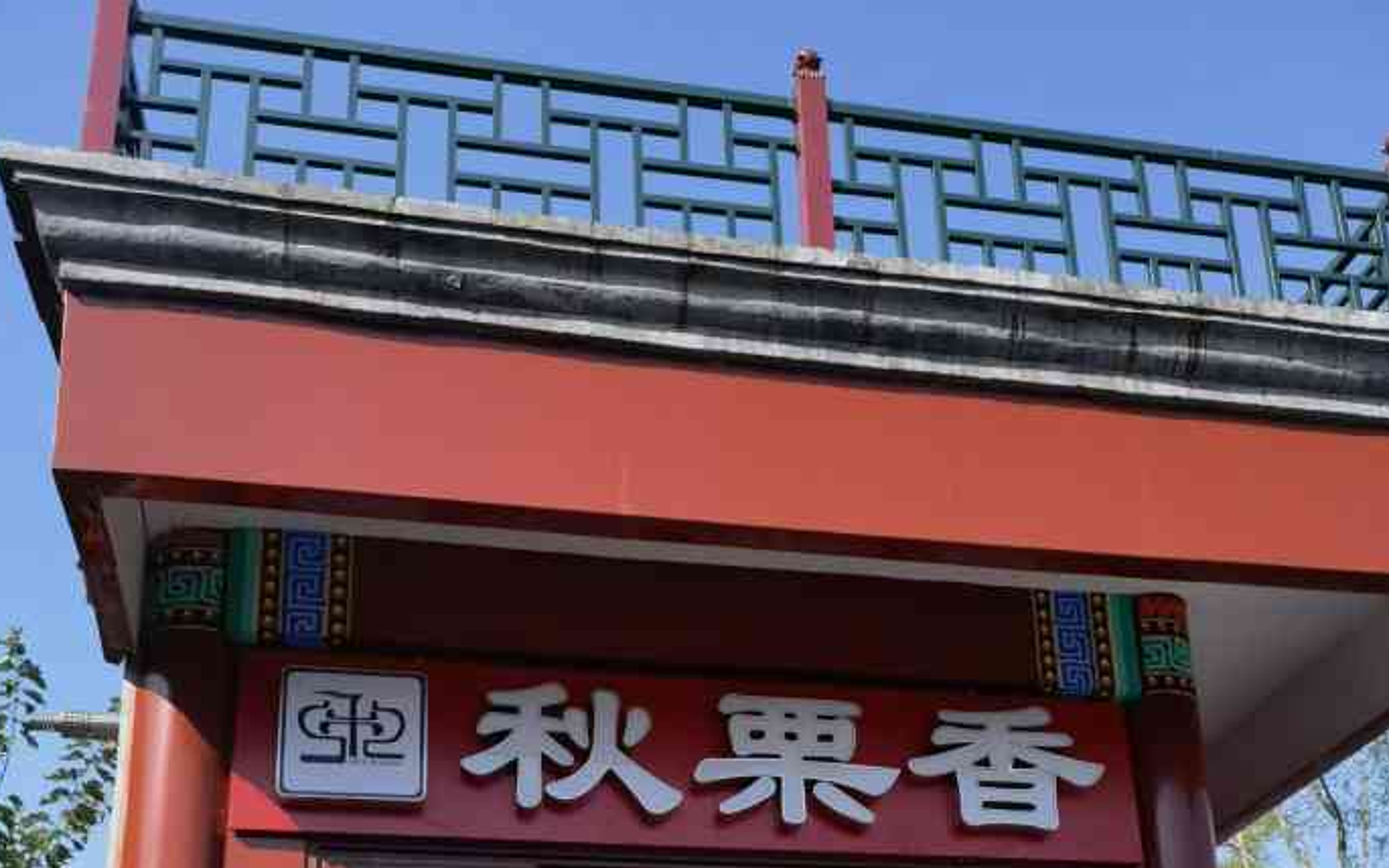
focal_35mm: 39
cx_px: 683
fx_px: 1476
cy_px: 944
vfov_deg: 29.6
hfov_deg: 50.4
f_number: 1.9
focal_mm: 5.58
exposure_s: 1/1111
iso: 50
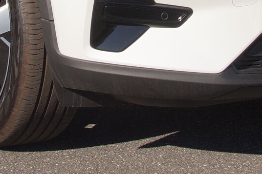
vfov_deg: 10.2
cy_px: -97
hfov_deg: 15.9
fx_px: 938
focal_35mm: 129
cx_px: 127
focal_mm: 24
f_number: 8
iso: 100
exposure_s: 1/320
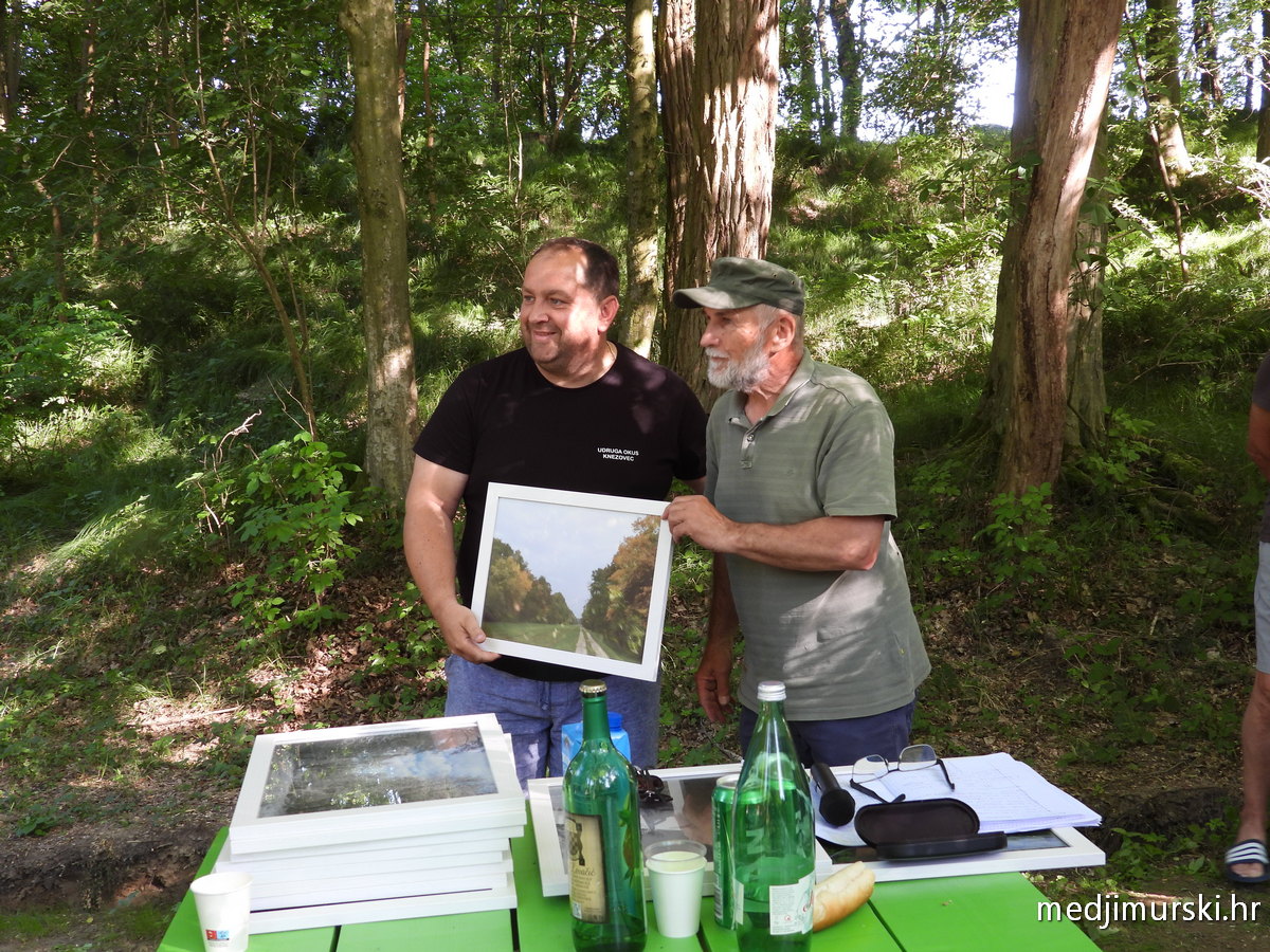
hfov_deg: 45.8
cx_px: 635
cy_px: 476
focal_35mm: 41
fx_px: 1504
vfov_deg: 35.1
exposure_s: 1/30
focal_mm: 7.4
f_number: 3.2
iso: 110
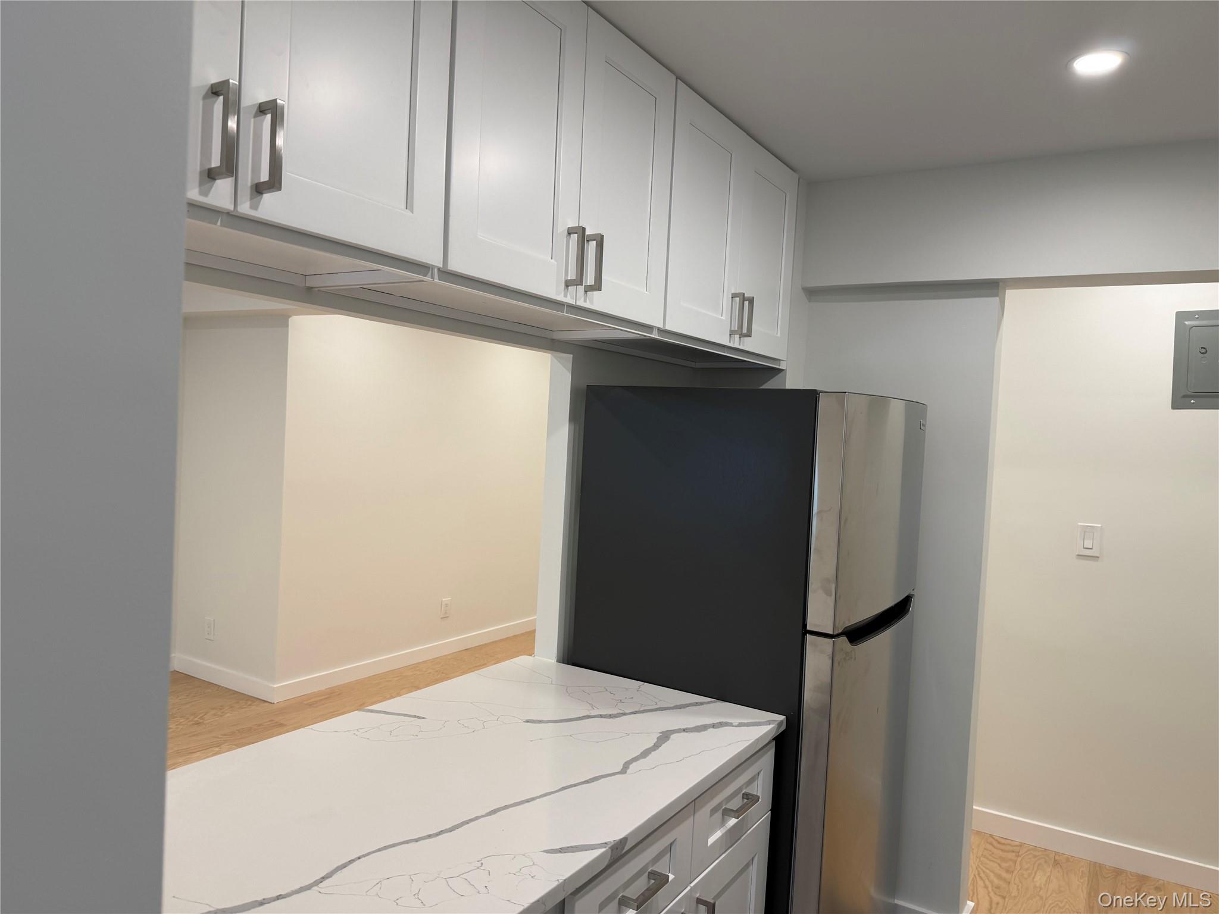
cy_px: 457
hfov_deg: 71.6
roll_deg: -3.5
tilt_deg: -1.4
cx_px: 610
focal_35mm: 24
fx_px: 845
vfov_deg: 56.8
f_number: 1.78
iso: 100
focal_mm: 6.76
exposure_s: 1/120
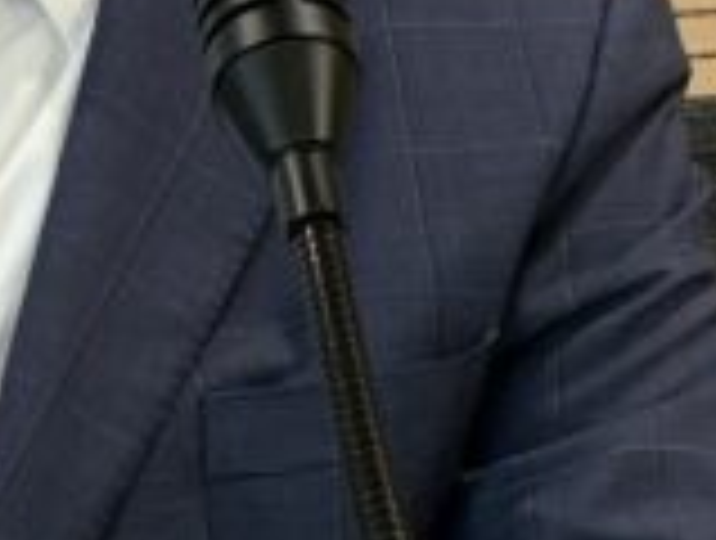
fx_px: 3462
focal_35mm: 167
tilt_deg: -16.1
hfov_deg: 11.5
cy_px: 306
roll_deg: +0.6
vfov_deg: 8.9
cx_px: -185
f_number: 1.8
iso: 100
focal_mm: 4.25
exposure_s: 1/50
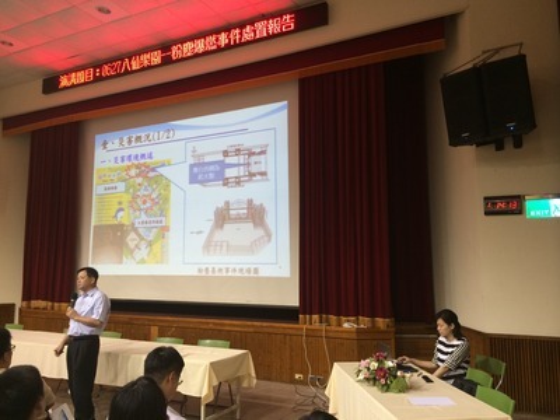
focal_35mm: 30
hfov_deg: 60.0
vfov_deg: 46.8
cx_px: 280
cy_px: 210
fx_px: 485
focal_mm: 4.12
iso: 100
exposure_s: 1/30
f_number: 2.2
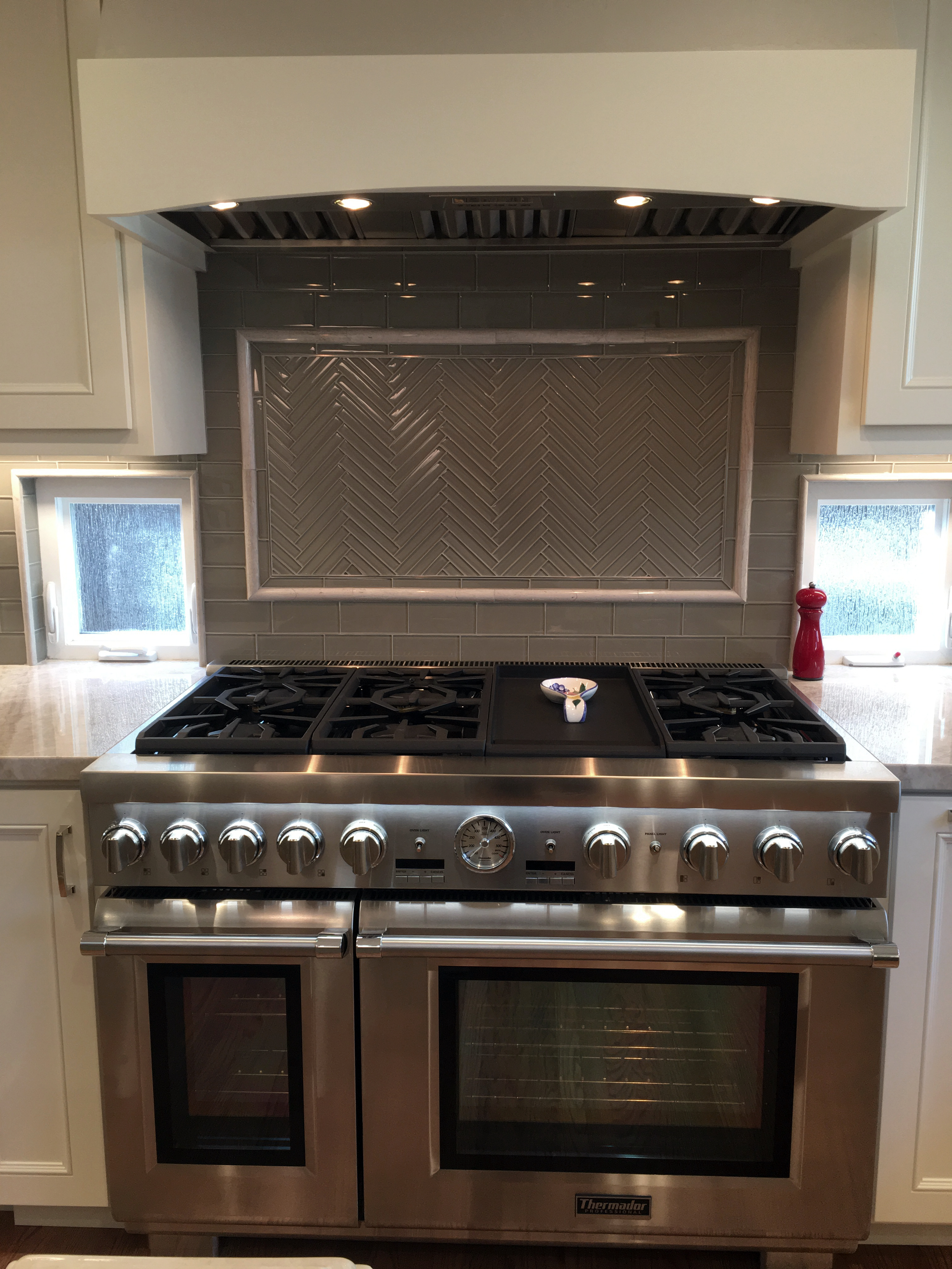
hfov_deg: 48.2
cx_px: 476
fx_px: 1063
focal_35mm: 29
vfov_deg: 61.7
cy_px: 634
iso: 50
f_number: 2.2
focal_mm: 4.15
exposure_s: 1/30
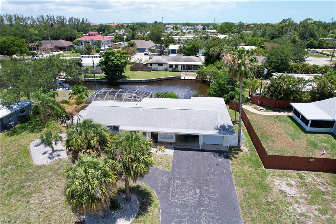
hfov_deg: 78.6
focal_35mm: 22
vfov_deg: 57.2
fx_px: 205
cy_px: 112
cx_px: 168
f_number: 2.8
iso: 150
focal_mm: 8.38
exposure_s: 1/2000
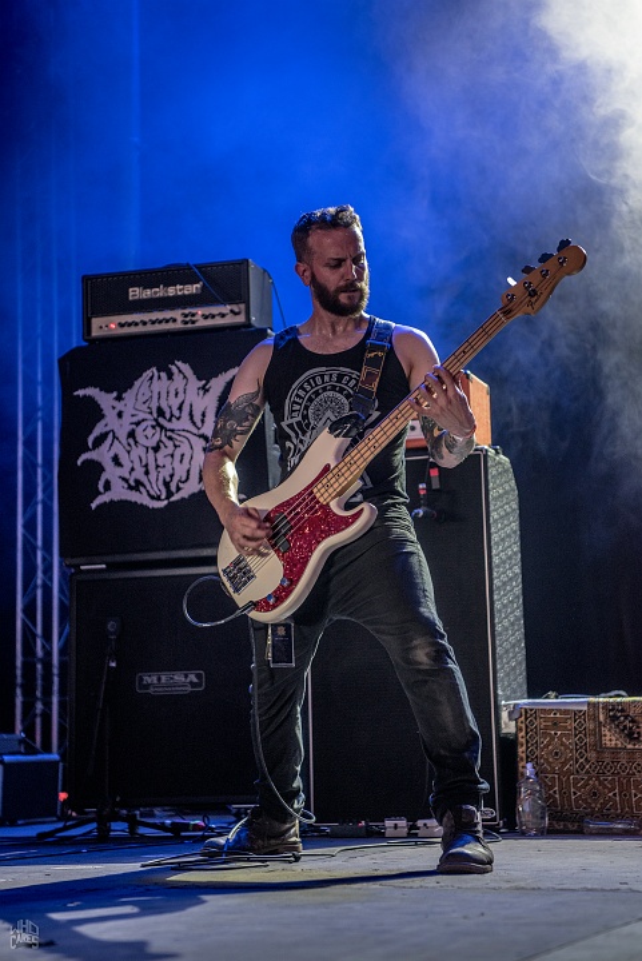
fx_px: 1870
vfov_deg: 28.8
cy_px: 480
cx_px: 321
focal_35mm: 70
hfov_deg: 19.5
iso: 800
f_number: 2.8
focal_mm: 70
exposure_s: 1/100
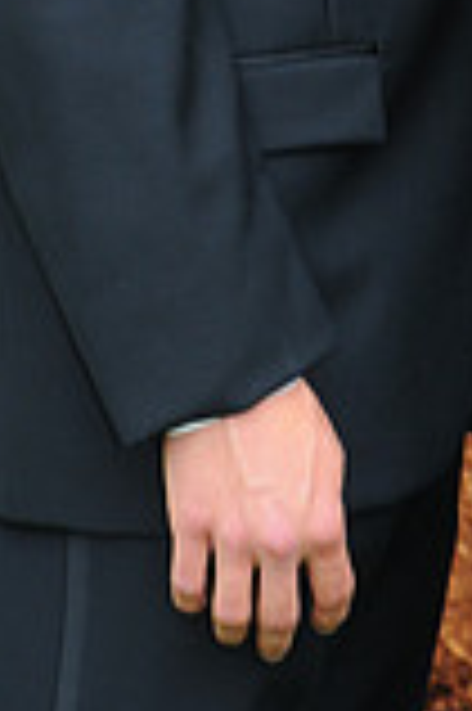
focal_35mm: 342
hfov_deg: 4.0
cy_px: -351
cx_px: 321
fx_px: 6740
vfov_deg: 6.0
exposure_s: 1/125
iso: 200
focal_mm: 62
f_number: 5.6
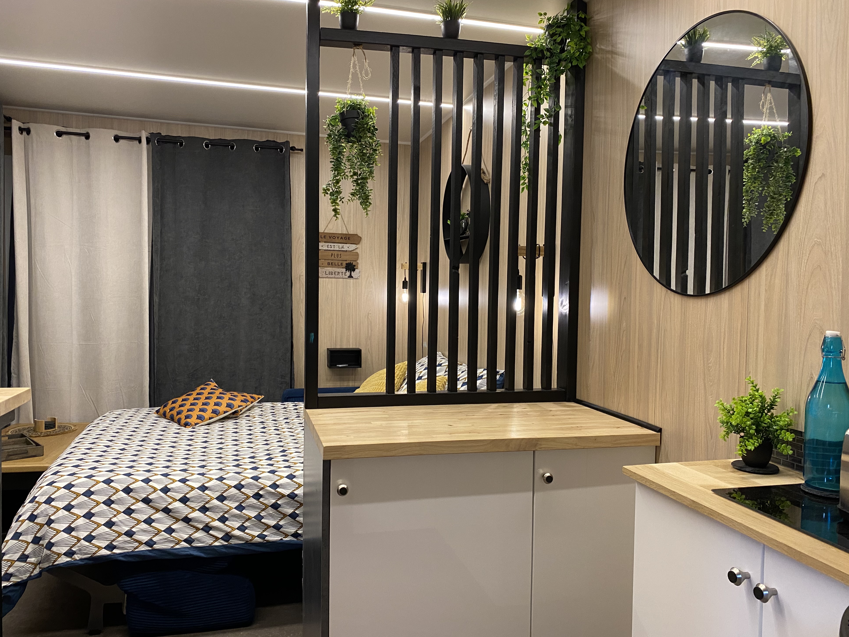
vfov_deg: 51.4
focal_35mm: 27
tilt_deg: -3.1
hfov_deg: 65.3
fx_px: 662
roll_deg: -0.6
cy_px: 318
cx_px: 424
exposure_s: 1/60
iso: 250
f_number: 1.8
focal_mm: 4.25
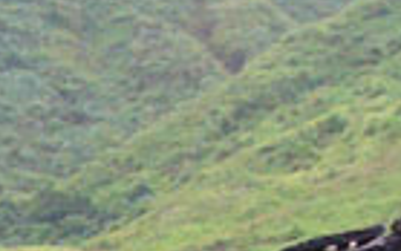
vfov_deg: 2.9
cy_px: 802
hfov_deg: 4.6
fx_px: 4931
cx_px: -537
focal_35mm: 451
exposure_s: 1/100
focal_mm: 12.2
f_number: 3.9
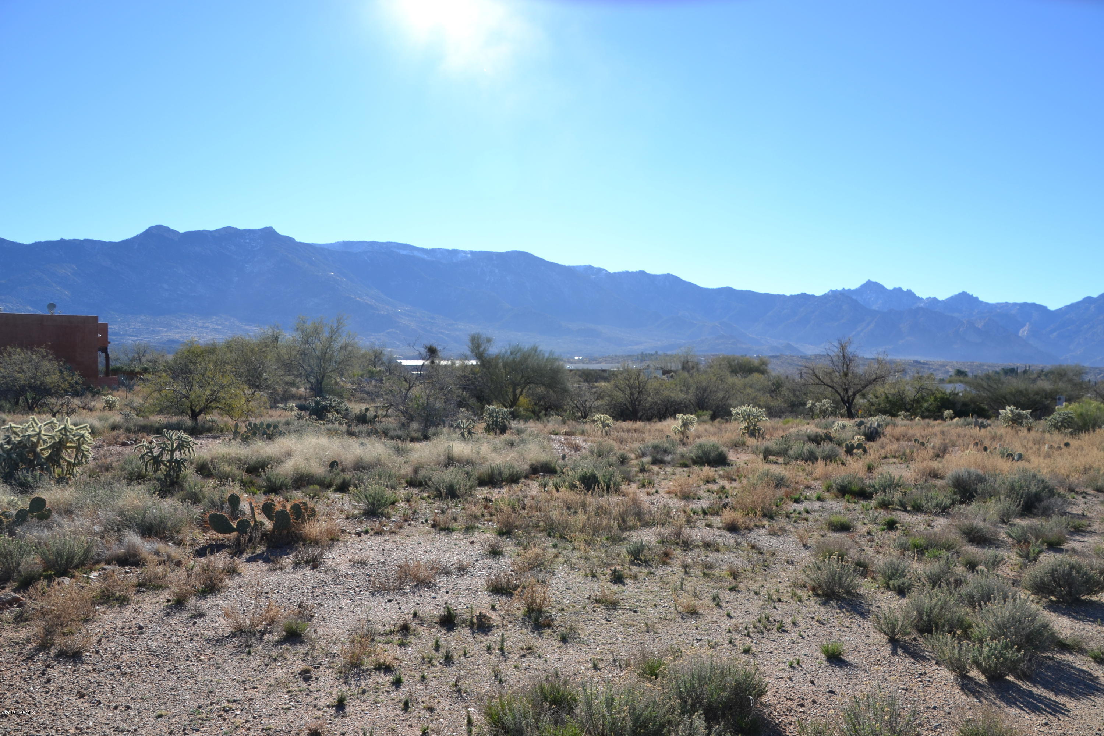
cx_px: 552
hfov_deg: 67.4
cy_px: 368
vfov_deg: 47.9
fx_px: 828
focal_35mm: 27
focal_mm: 18
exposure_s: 1/250
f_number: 8
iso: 100
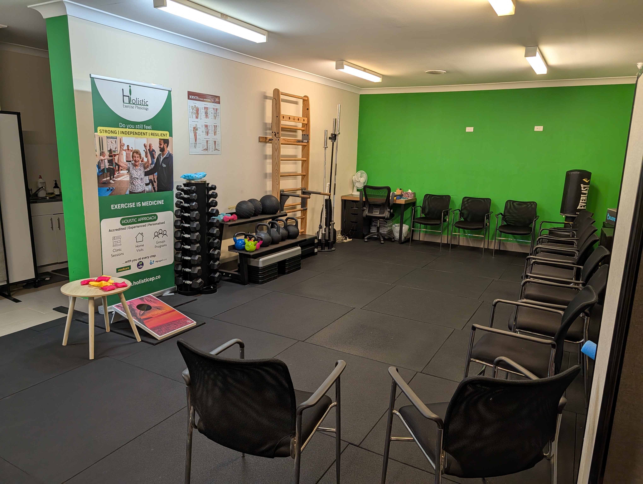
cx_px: 322
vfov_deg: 56.9
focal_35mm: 24
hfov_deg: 71.5
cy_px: 242
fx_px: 446
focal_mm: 6.9
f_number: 1.68
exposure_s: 1/100
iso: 176
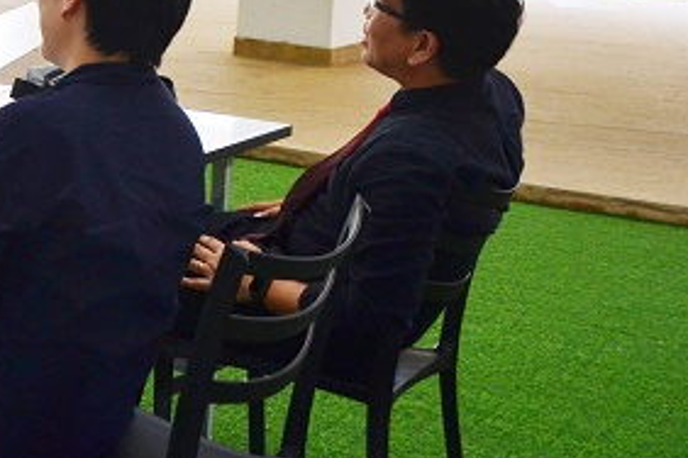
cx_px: -232
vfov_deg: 15.6
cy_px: -45
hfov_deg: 21.4
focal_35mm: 85
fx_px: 1624
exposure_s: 1/100
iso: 200
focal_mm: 20
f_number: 5
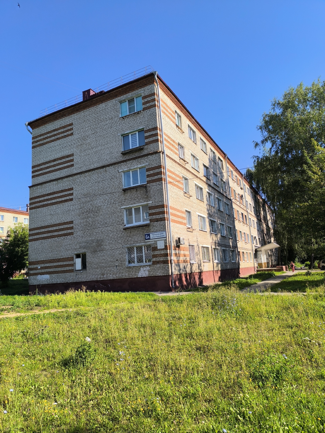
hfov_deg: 58.9
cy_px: 216
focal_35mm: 23
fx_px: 288
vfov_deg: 73.9
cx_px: 162
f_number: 1.65
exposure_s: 1/813
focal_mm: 6.14
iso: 50
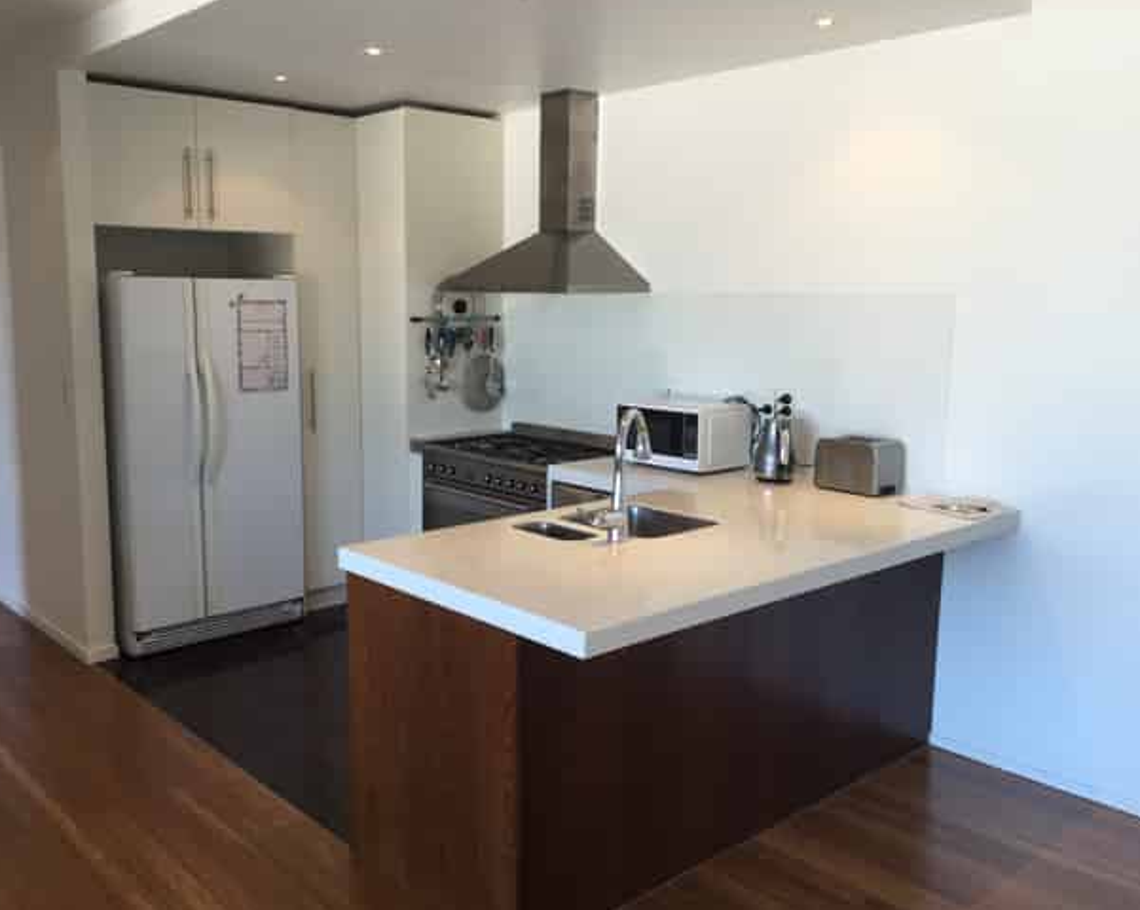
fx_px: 1045
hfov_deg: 57.2
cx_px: 533
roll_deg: -0.5
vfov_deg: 47.1
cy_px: 446
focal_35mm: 31
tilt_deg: -8.0
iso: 32
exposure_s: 1/50
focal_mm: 4.15
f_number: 2.2
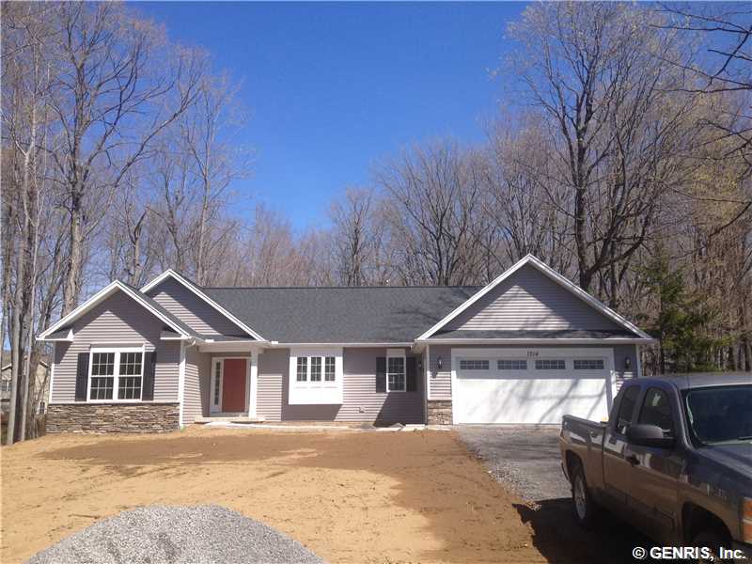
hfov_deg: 52.6
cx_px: 376
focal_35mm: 35
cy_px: 282
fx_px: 760
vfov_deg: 40.7
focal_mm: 4.28
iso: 50
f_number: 2.4
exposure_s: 1/1346
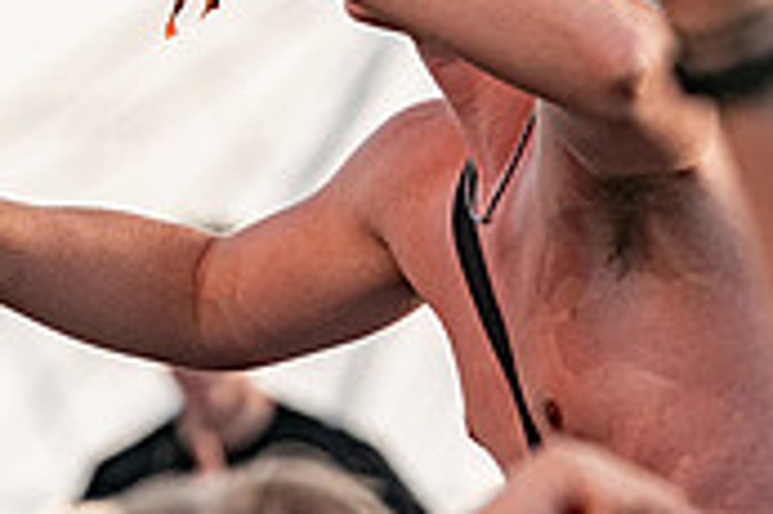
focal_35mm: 671
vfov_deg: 2.0
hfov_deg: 3.1
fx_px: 14394
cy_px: -185
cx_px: 433
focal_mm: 200
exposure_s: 1/1600
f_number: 5.6
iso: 320
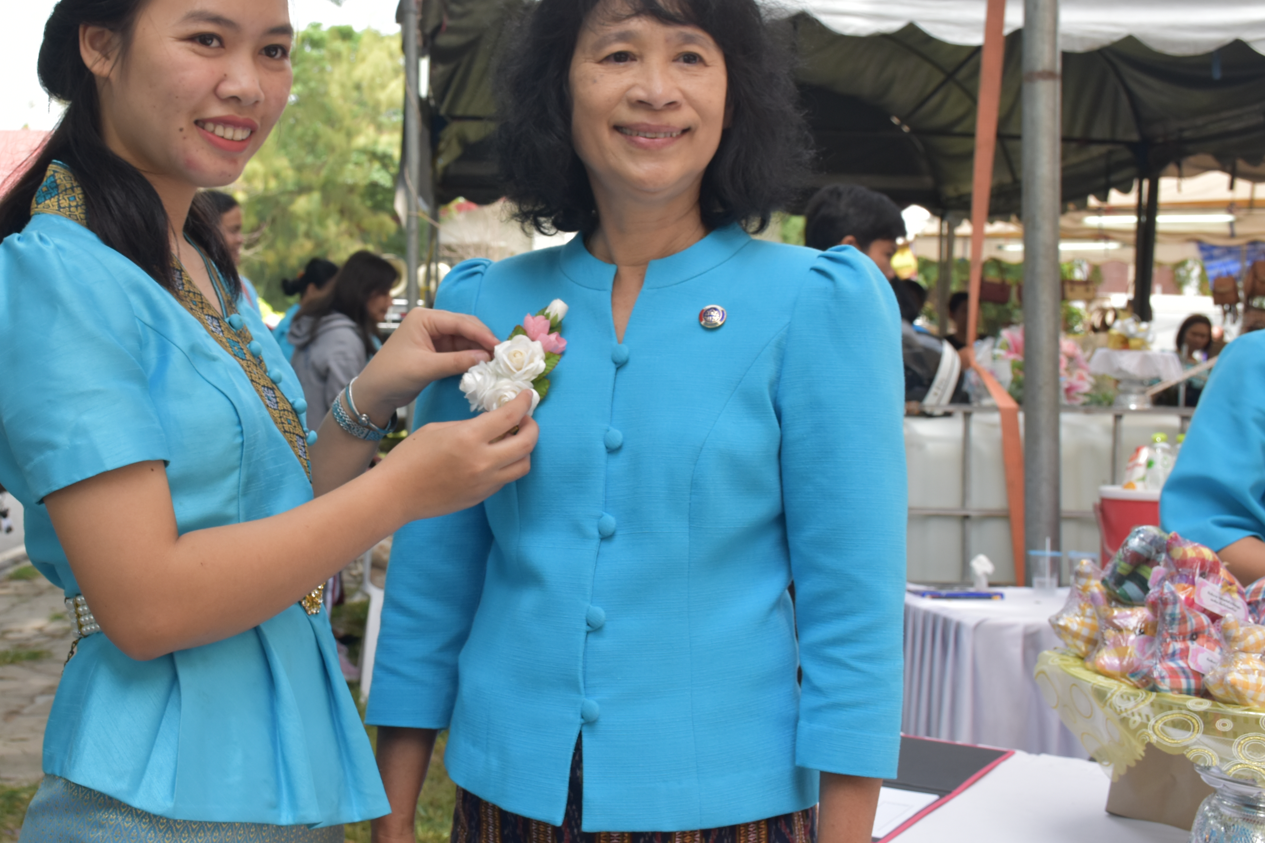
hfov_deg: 40.1
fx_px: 1722
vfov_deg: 27.5
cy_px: 361
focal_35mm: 49
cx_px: 485
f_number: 8
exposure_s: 1/250
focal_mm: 26
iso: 400
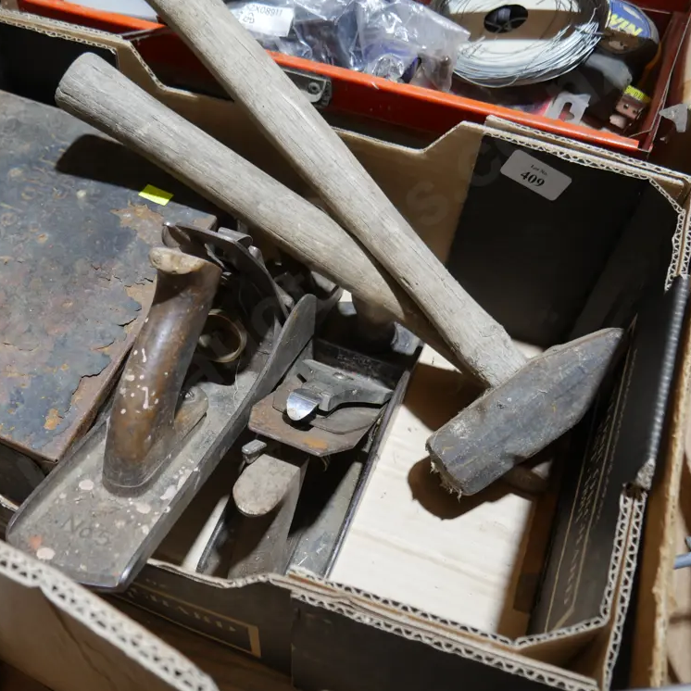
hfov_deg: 47.8
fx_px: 768
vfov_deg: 48.4
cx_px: 242
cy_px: 341
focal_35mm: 34
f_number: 3.5
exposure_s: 1/60
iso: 400
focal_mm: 14
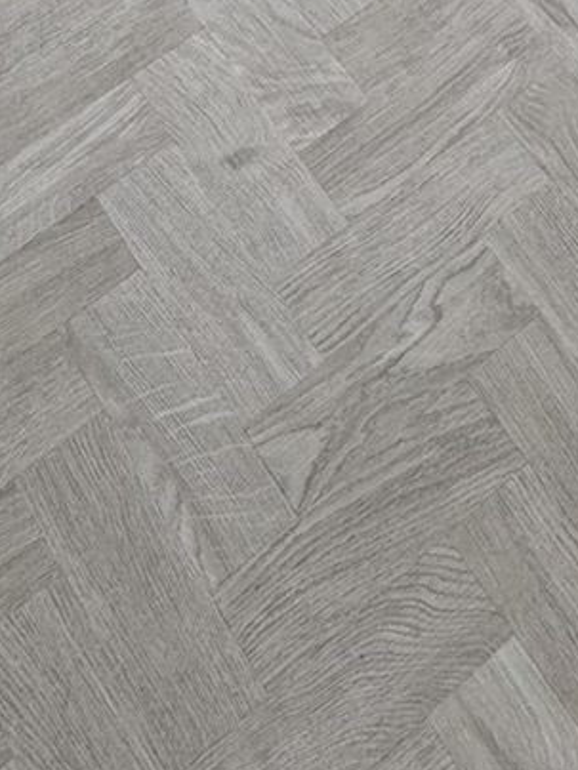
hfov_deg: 20.5
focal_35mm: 71
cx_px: 452
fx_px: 1581
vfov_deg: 22.5
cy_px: -381
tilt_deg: -45.2
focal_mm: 2.22
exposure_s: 1/100
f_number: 2.2
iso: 64
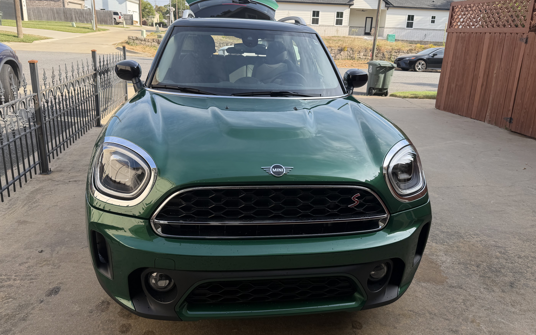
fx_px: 380
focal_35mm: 26
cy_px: 137
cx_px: 267
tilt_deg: -16.0
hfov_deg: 70.4
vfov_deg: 47.4
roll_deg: -3.0
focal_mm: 6.76
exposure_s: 1/1337
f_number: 1.78
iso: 80
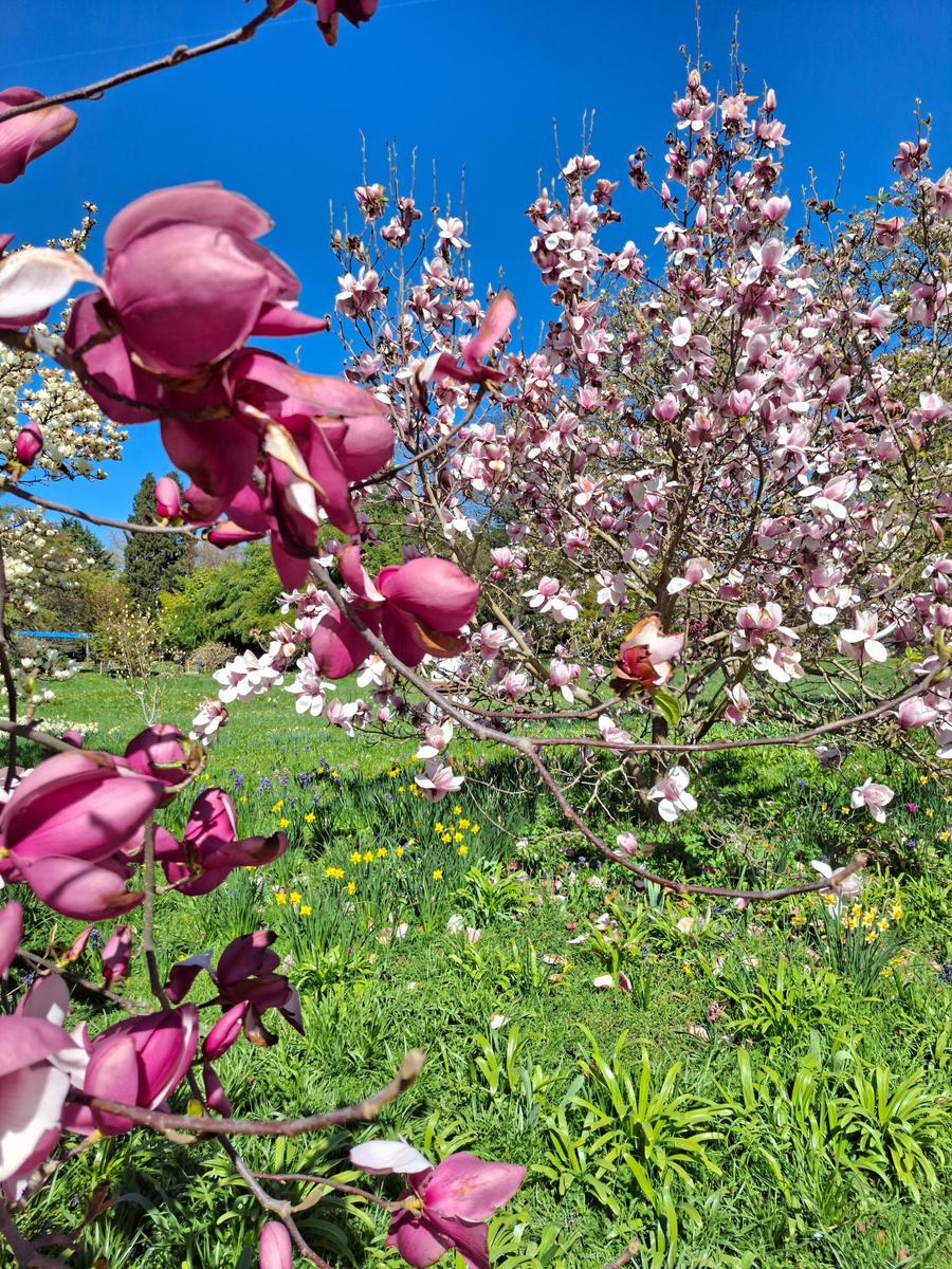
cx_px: 476
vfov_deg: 73.9
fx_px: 843
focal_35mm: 23
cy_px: 634
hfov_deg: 58.9
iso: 50
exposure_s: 1/1328
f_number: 1.8
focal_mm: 5.54
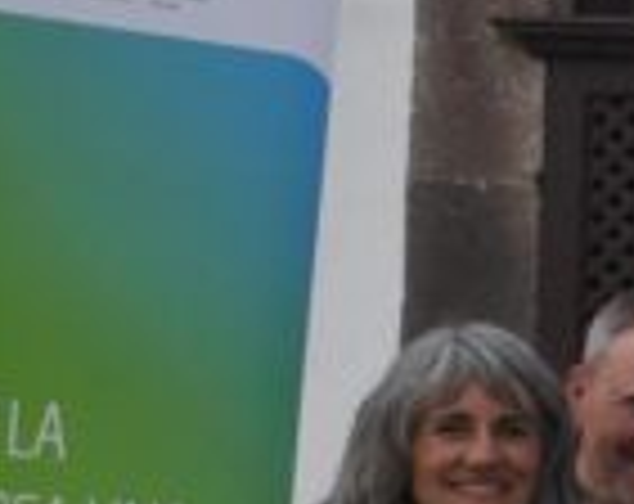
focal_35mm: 264
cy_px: 394
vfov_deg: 5.8
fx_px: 4940
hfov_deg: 6.2
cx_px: 2464
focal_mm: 22
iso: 200
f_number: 9
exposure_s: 1/320
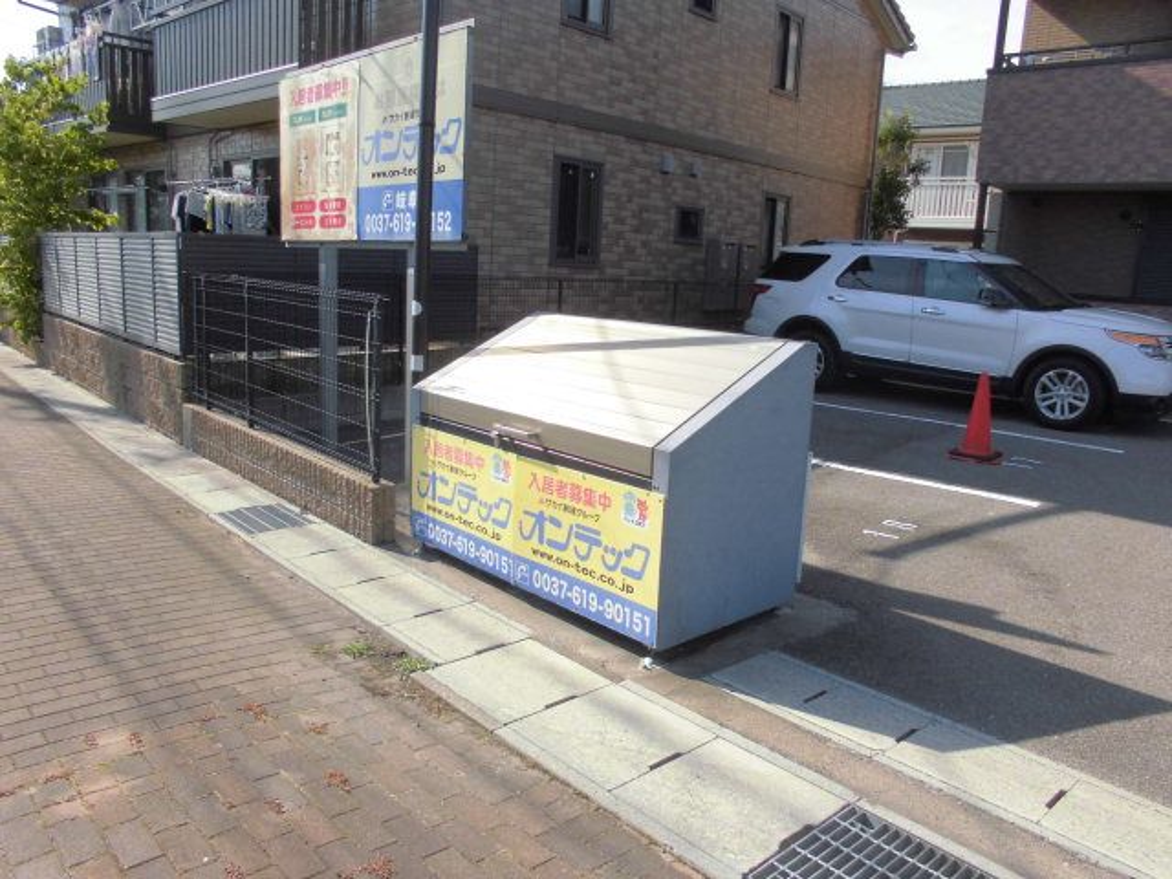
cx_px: 586
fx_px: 880
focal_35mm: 26
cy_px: 440
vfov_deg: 53.1
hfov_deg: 67.3
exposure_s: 1/400
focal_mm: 4.6
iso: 100
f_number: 3.5
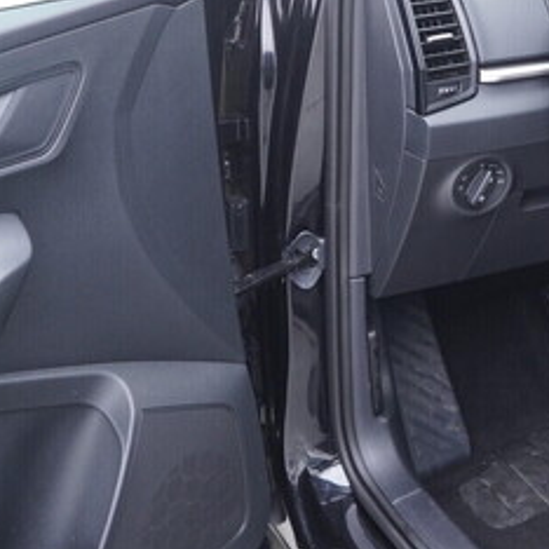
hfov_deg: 22.9
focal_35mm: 72
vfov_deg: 23.8
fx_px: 1292
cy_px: 144
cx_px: 570
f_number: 2.8
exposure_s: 1/40
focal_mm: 24
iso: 320
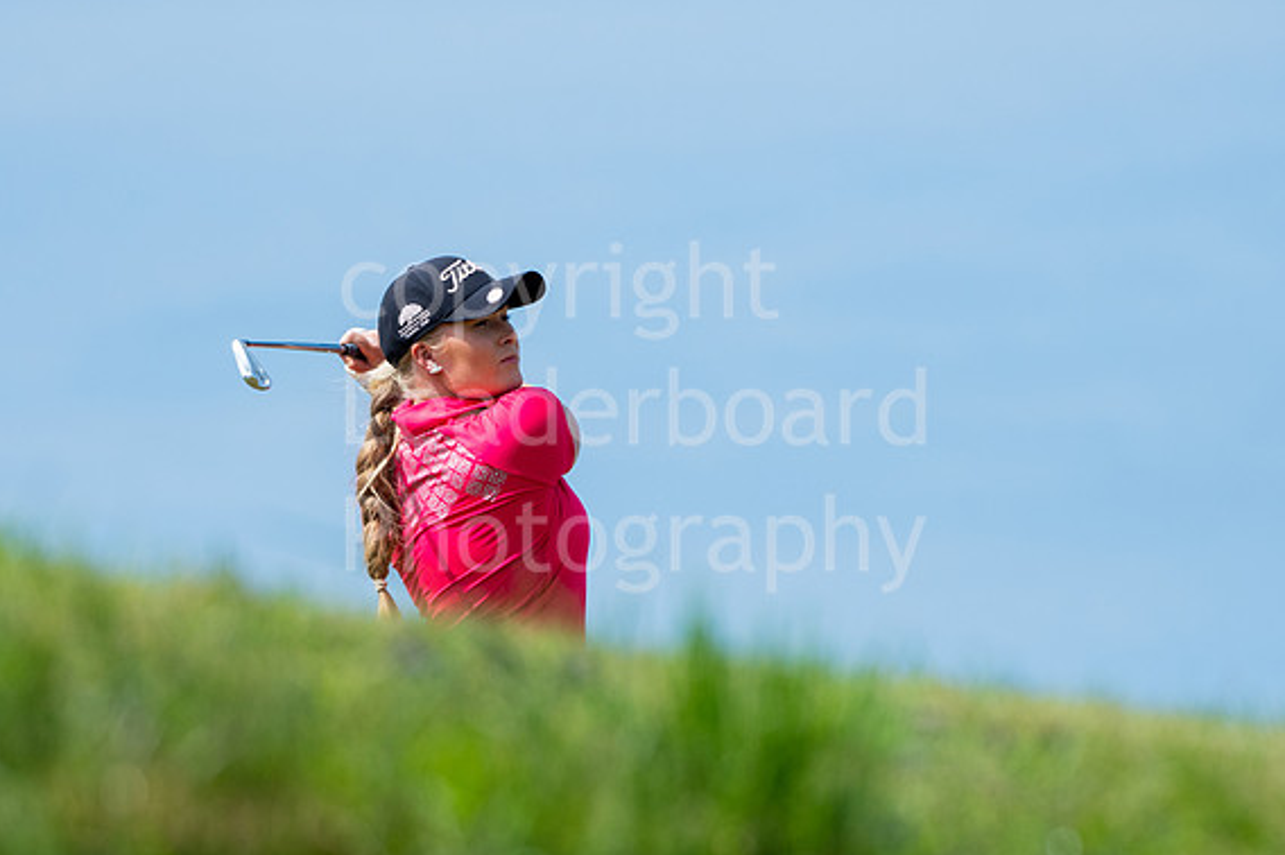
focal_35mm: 368
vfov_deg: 3.7
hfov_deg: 5.6
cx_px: 638
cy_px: 429
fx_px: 13127
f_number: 5.6
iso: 640
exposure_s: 1/2500
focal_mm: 240
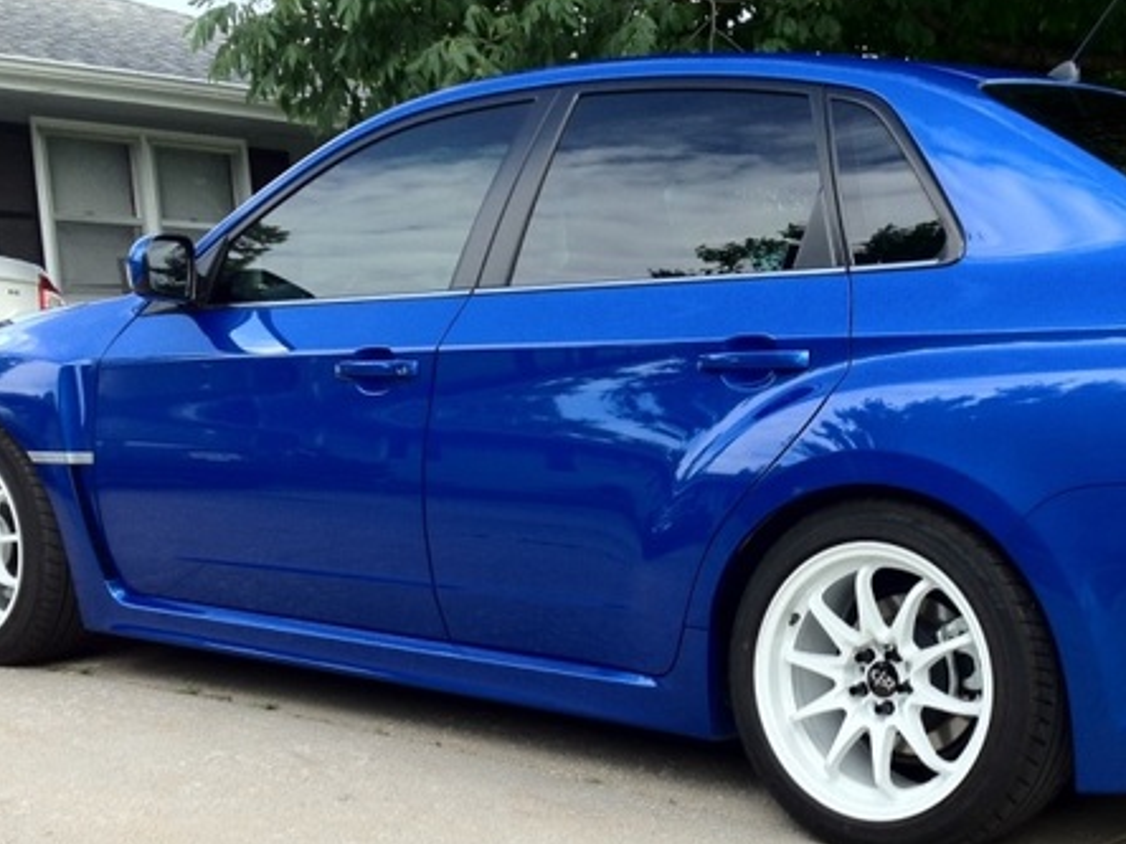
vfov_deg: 22.9
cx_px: 725
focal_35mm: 63
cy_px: 682
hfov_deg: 30.6
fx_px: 2049
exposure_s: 1/201
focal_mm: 4.3
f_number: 2.4
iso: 64
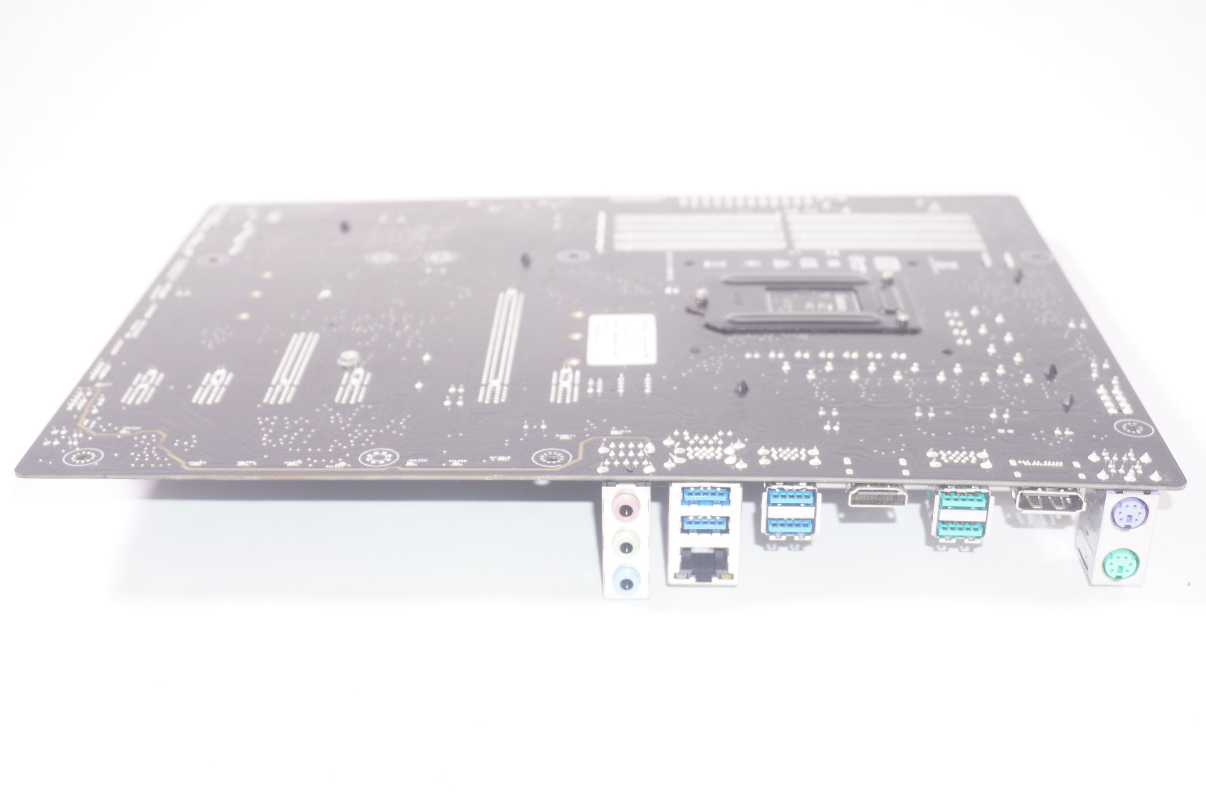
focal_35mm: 50
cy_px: 387
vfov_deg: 26.9
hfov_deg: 39.6
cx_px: 593
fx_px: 1673
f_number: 5.6
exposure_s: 1/60
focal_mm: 32
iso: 200
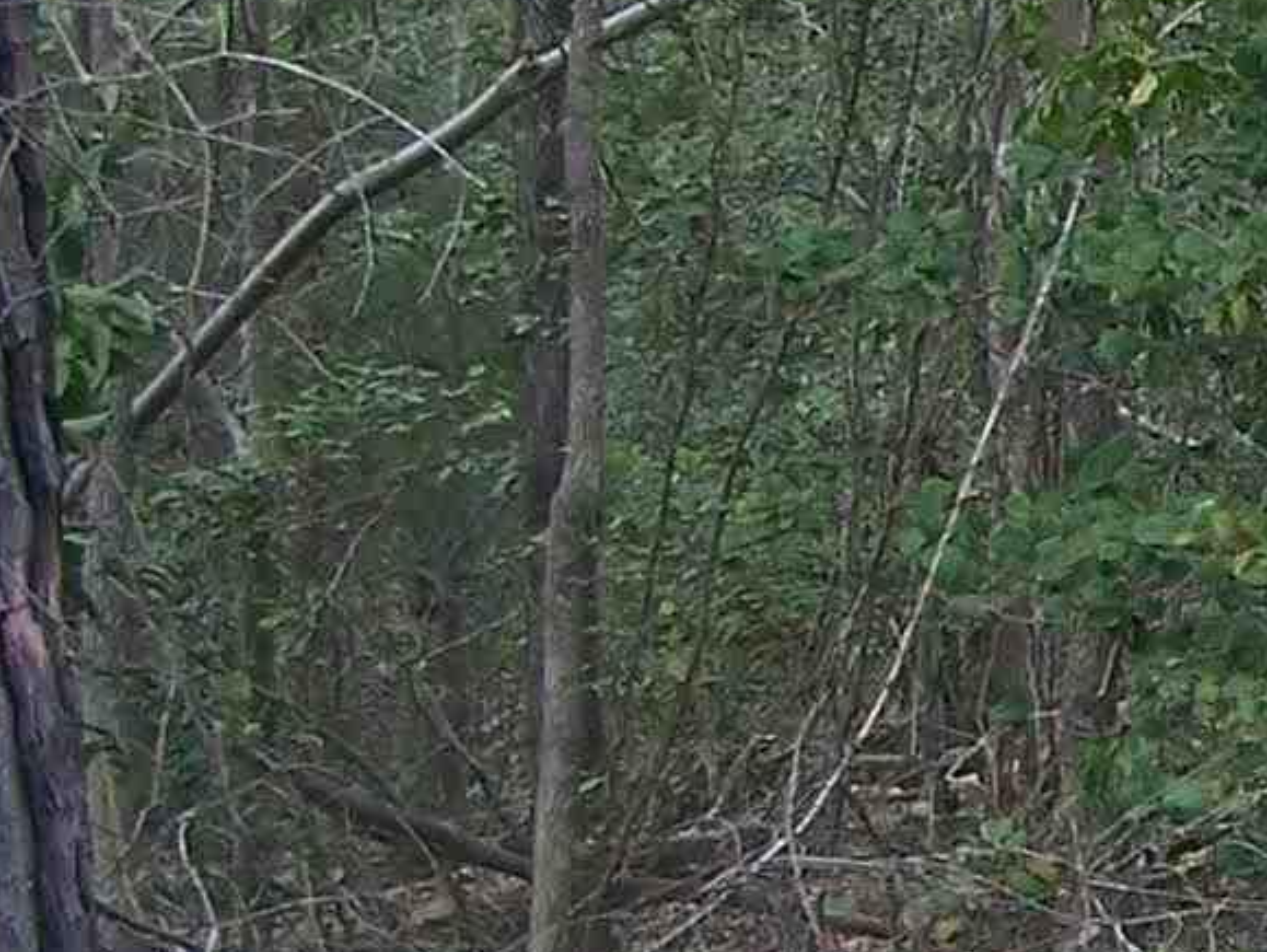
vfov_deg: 8.0
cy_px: 755
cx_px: 2479
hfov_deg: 9.9
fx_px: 6812
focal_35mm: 186
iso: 80
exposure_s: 1/250
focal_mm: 6.3
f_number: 2.8
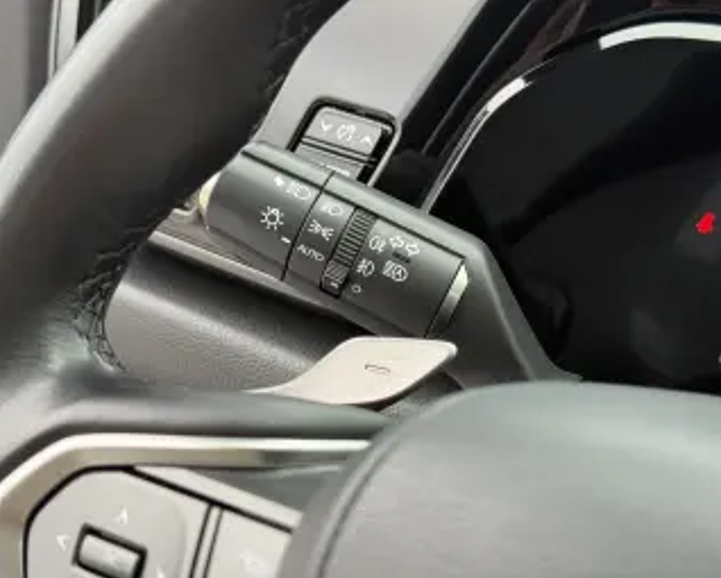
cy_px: 304
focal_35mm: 53
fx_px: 1132
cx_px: 383
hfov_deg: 35.3
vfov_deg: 28.6
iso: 100
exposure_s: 1/65
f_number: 1.78
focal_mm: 6.76
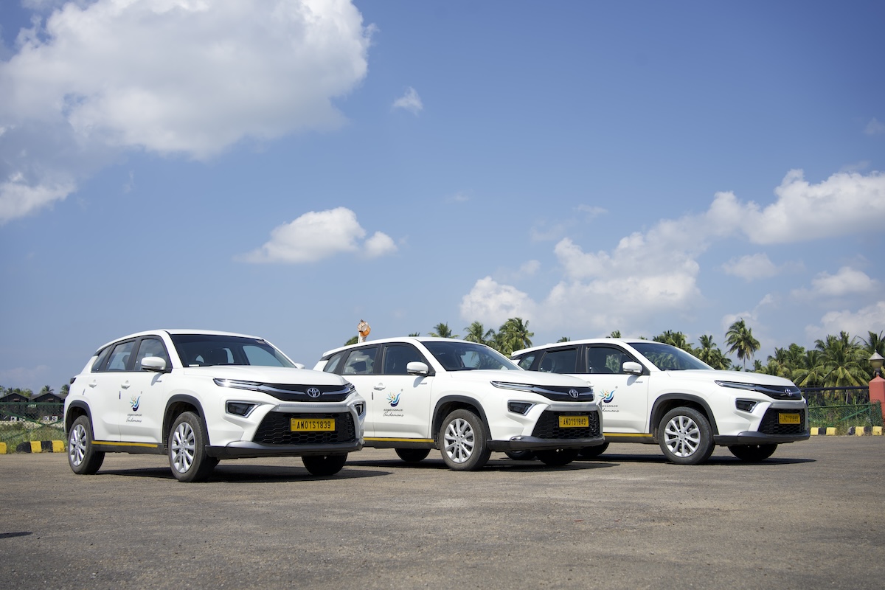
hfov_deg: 54.4
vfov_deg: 37.9
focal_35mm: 35
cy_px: 295
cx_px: 442
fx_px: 860
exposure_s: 1/640
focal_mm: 35
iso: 100
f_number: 5.6
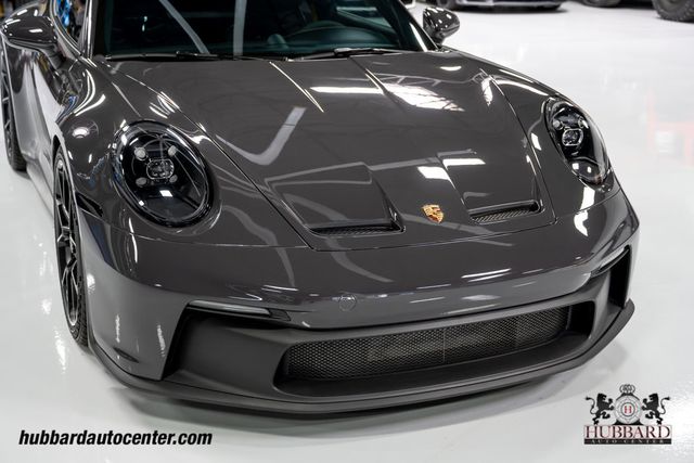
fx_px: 945
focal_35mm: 49
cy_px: 232
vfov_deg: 27.5
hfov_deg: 40.3
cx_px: 347
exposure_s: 1/60
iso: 800
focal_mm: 49
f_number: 4
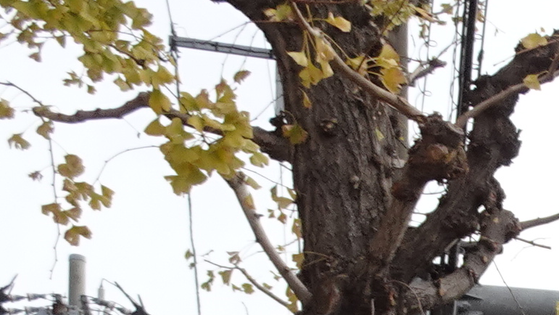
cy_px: 937
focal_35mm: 165
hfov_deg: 11.3
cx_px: 1235
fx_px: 2446
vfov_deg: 6.7
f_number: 4
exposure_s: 1/400
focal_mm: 5.41
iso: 100
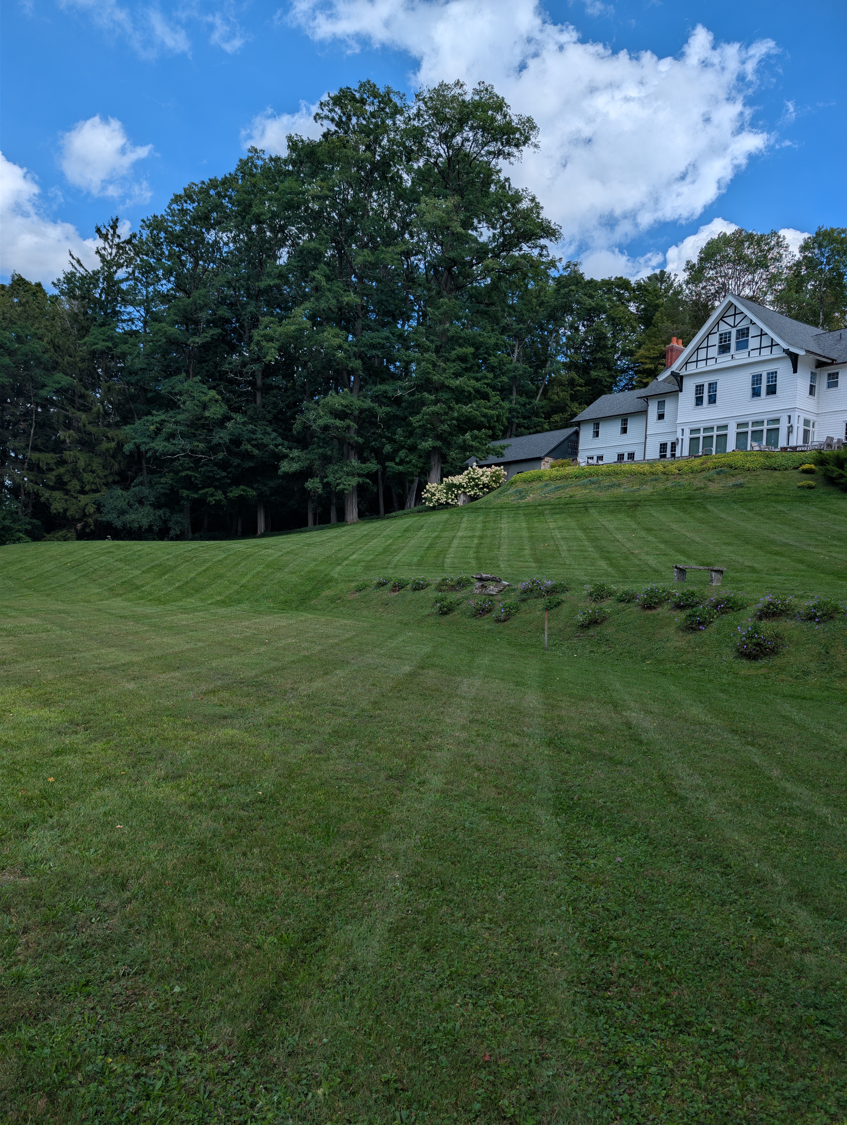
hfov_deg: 56.9
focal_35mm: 24
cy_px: 562
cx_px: 424
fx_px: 781
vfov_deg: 71.5
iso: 45
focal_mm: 6.9
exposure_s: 1/3610
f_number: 1.68
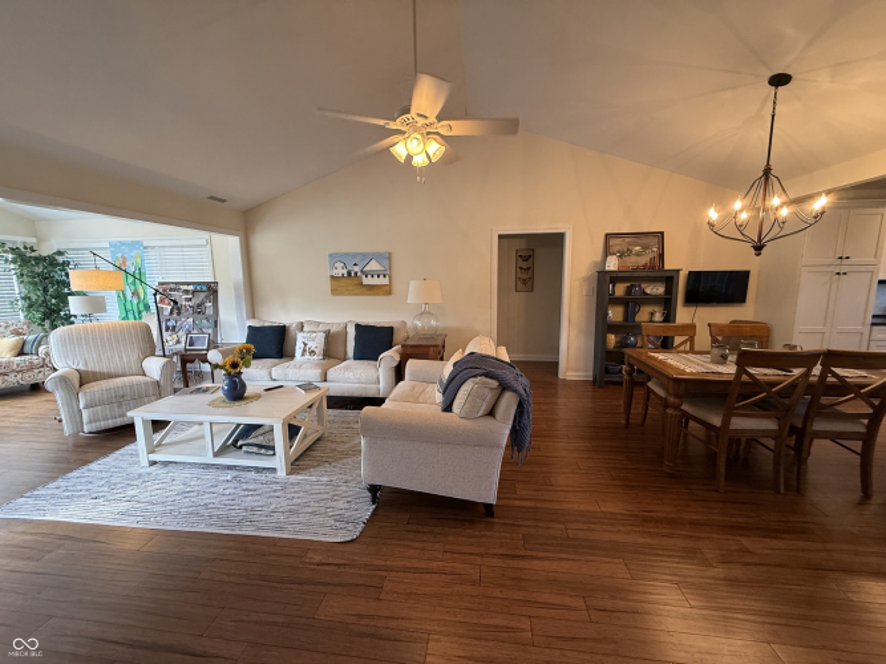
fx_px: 358
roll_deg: -0.5
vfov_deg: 85.7
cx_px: 443
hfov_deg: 102.1
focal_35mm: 14
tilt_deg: -7.9
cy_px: 332
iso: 200
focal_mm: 2.22
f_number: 2.2
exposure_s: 1/60
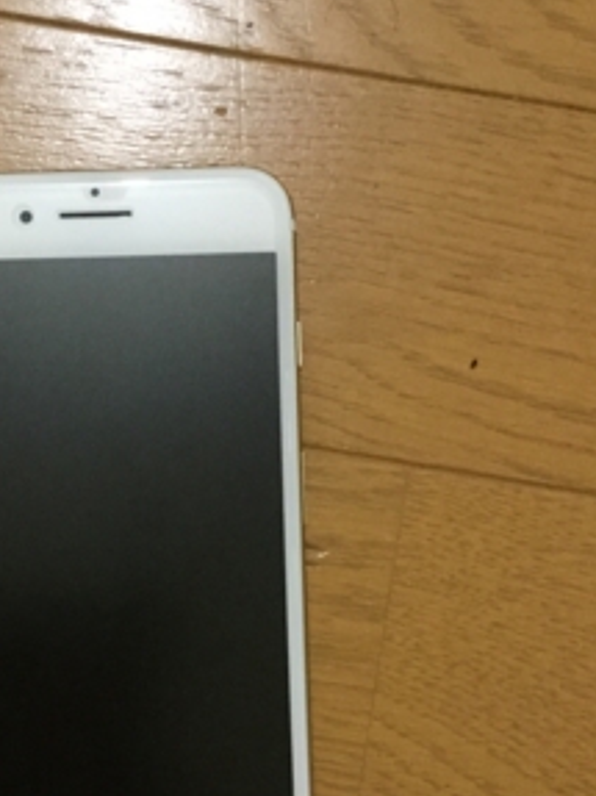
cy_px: 538
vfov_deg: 35.2
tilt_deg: -87.0
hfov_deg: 26.5
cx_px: 112
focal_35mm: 54
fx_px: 1241
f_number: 2.4
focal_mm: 3.3
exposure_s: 1/15
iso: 250
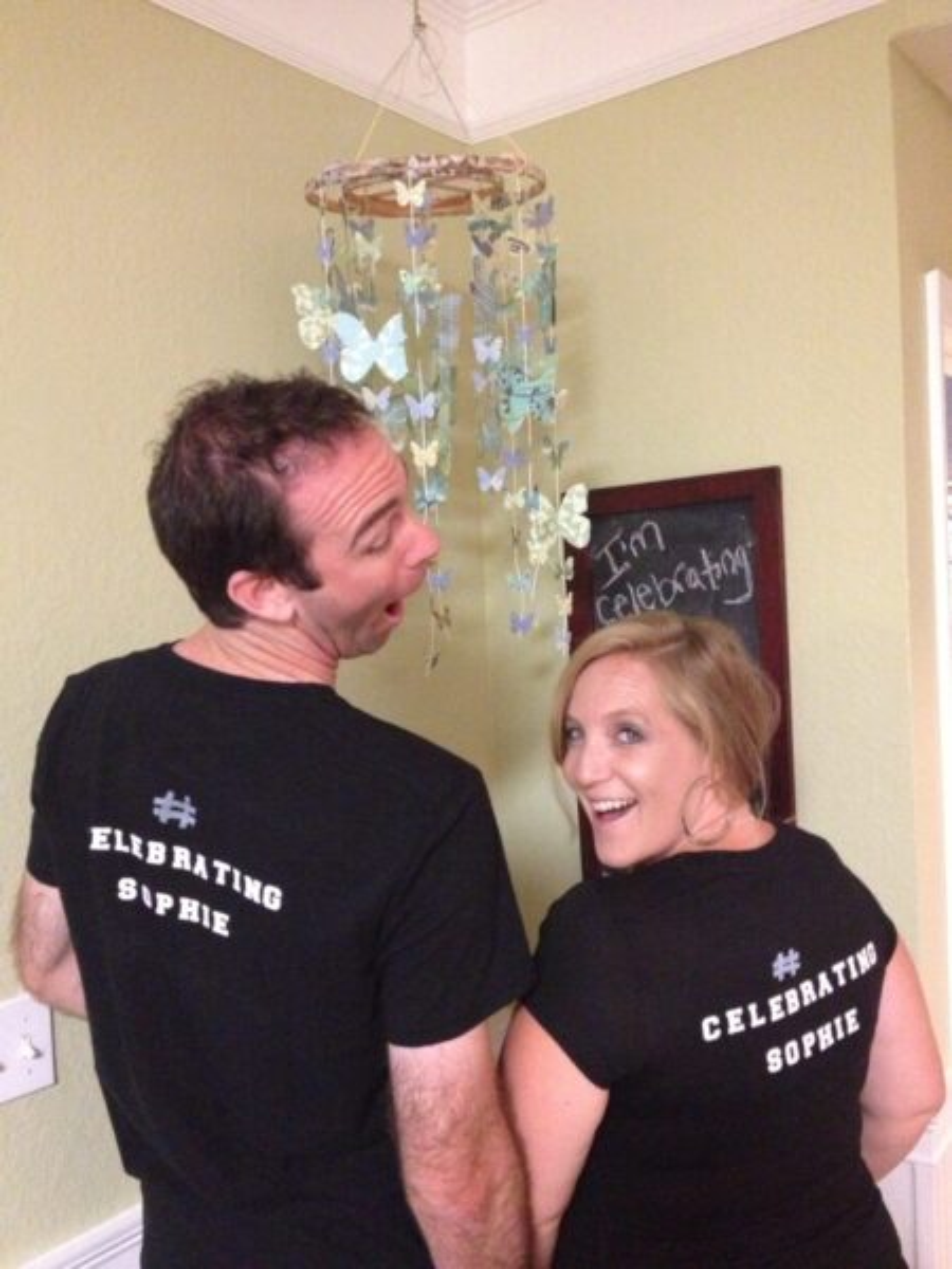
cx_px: 476
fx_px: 1283
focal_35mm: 35
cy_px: 634
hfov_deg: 40.7
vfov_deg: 52.6
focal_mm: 4.28
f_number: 2.4
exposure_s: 1/15
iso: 800
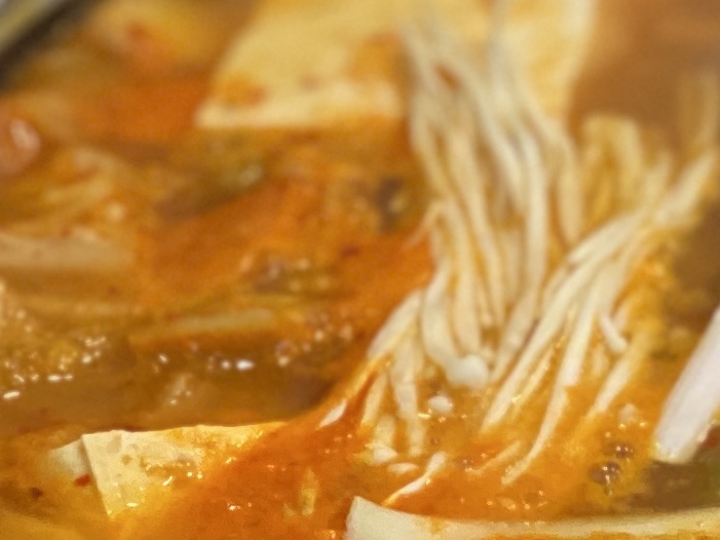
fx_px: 6220
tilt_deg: -27.1
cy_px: 119
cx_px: 1227
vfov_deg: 5.0
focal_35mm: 299
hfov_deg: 6.5
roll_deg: -1.7
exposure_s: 1/40
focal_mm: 6
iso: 125
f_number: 2
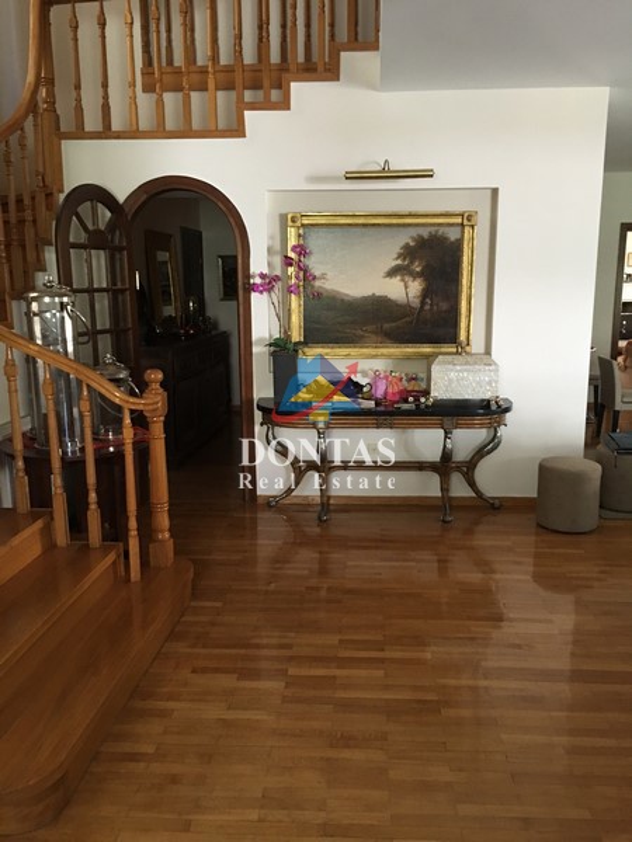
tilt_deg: -10.1
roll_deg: -0.6
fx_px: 706
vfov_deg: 61.7
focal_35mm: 29
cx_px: 316
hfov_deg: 48.2
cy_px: 421
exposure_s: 1/8
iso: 100
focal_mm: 4.15
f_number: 2.2
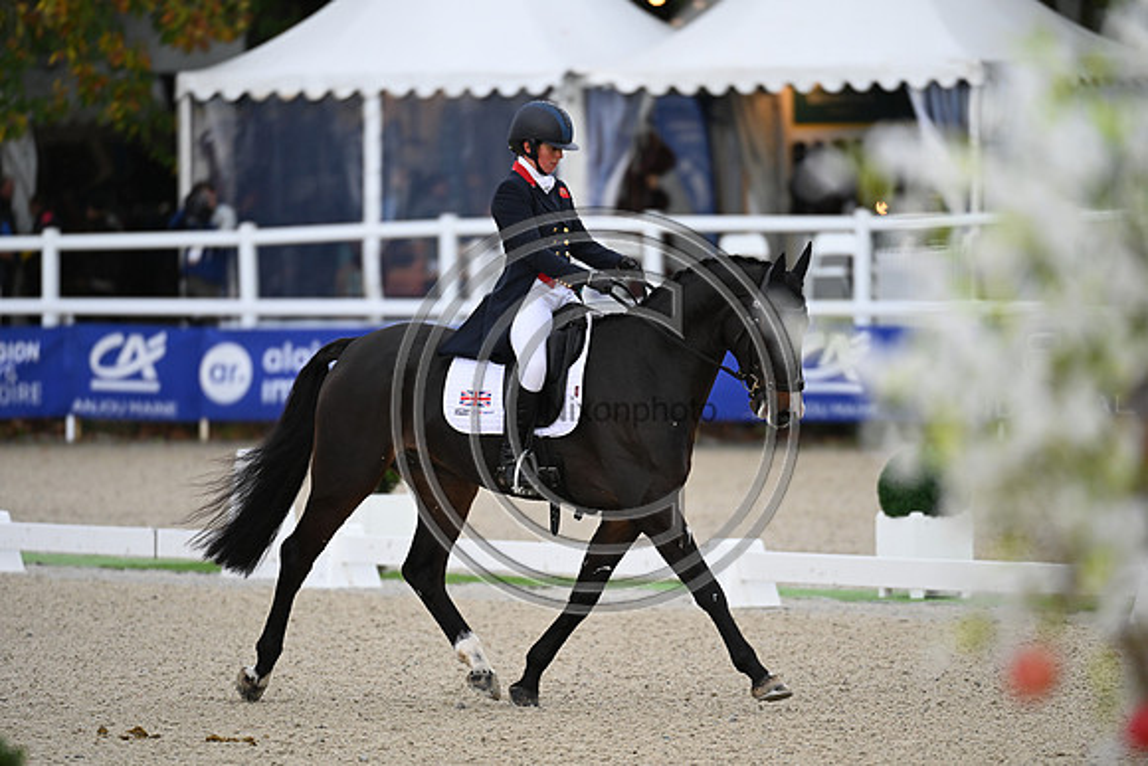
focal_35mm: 400
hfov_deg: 5.2
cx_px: 574
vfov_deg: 3.4
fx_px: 12758
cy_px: 383
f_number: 4.5
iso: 720
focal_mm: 400
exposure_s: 1/1000
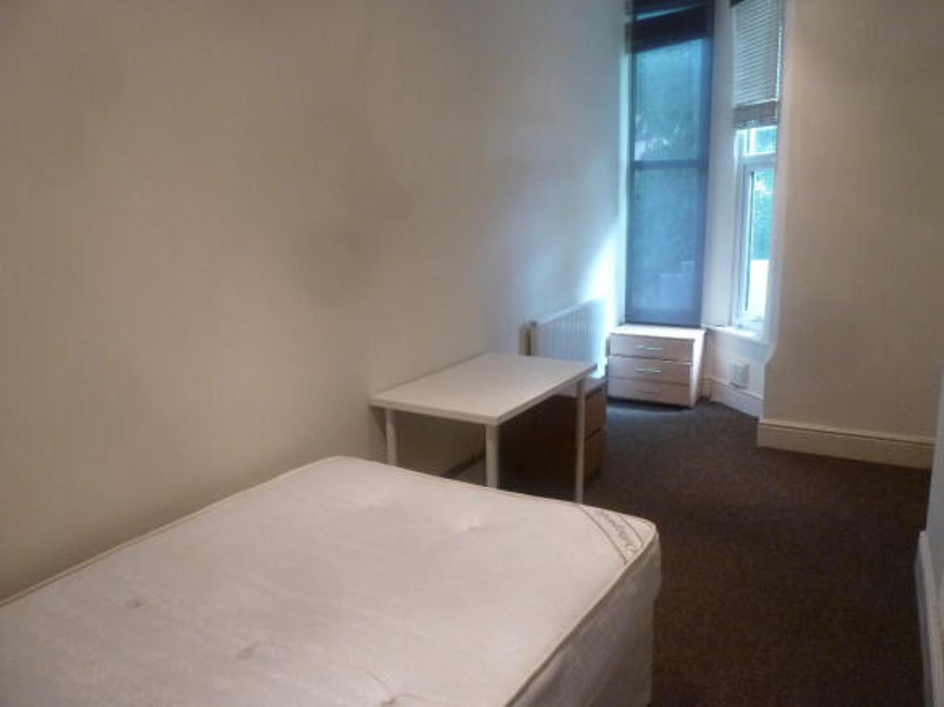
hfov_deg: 69.4
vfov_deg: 54.9
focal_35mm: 25
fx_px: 682
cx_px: 472
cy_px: 354
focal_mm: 4.1
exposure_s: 1/20
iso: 400
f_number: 3.3
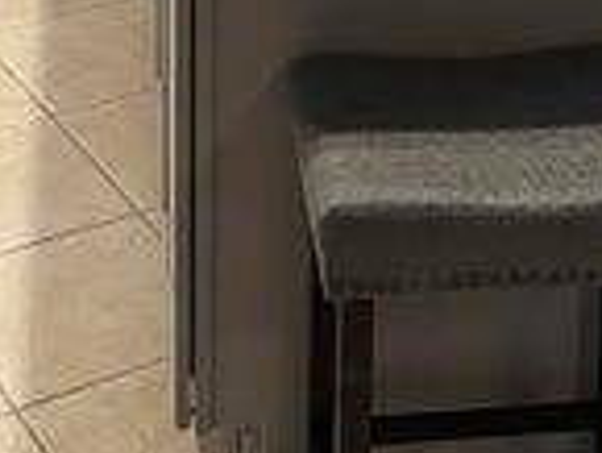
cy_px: -441
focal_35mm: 115
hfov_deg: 17.1
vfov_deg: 11.6
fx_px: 2002
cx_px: 324
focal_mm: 4.2
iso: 125
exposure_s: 1/60
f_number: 1.6
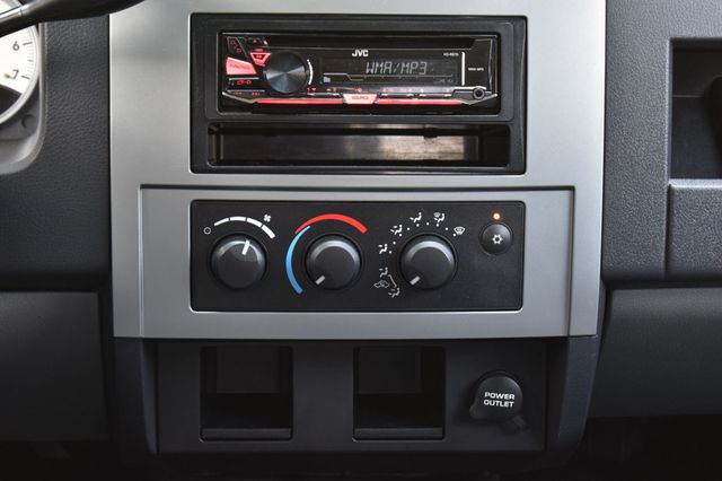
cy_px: 240
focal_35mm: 82
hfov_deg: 24.6
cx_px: 361
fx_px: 1654
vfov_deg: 16.5
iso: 400
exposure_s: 1/15
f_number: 6.3
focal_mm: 55
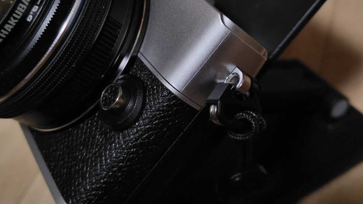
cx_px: 183
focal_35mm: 26
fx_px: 250
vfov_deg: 44.3
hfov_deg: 71.9
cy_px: 89
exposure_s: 1/120
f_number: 1.9
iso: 848
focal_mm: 5.6
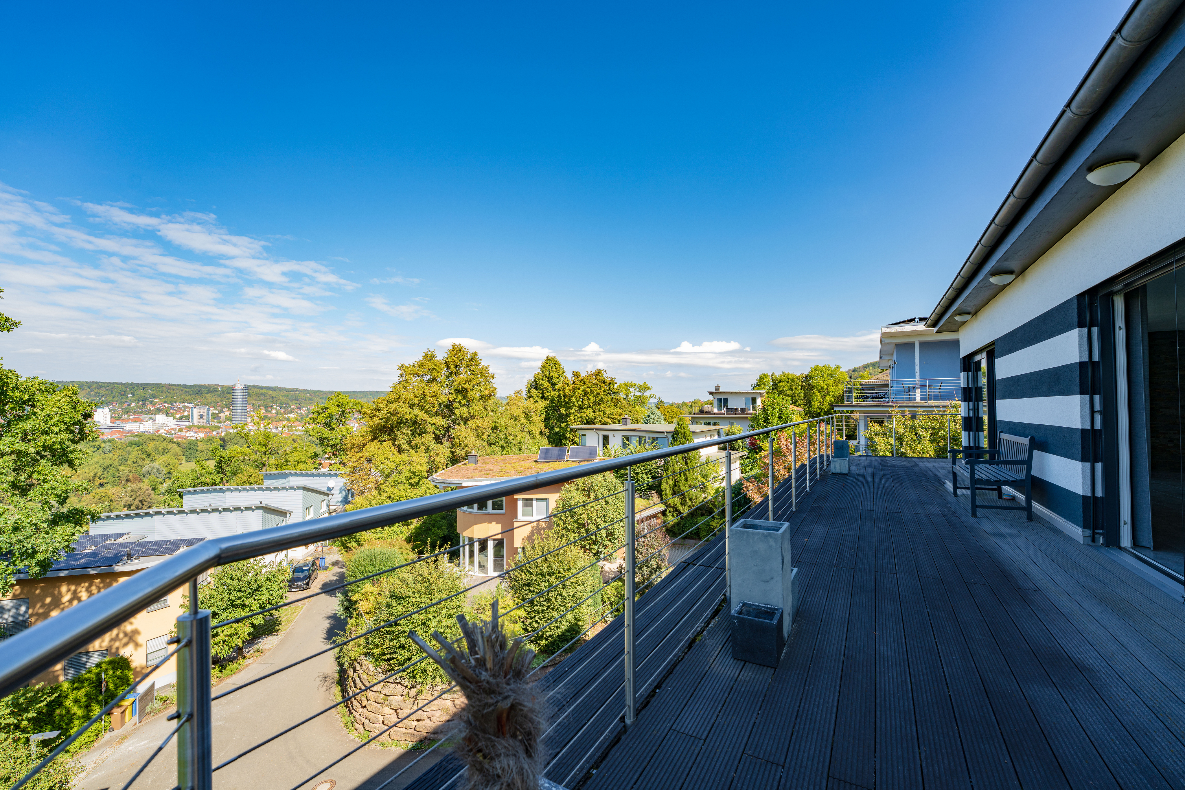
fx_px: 461
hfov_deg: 104.3
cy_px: 395
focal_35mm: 14
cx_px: 592
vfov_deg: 81.2
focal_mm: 14
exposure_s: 1/100
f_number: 7.1
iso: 125
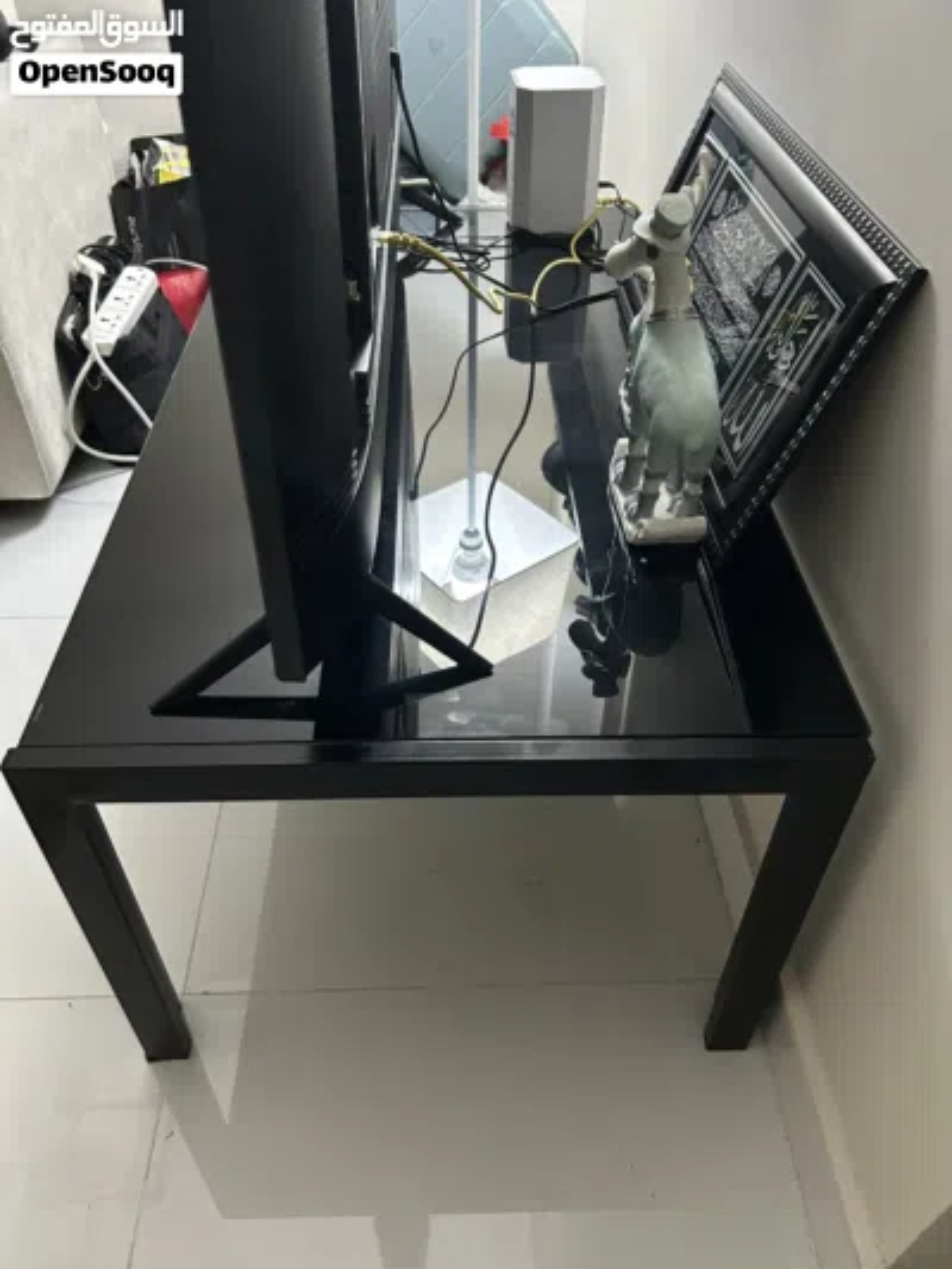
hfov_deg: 53.1
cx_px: 476
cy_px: 634
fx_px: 953
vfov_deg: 67.3
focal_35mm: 26
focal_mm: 5.7
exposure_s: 1/33
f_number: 1.5
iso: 400
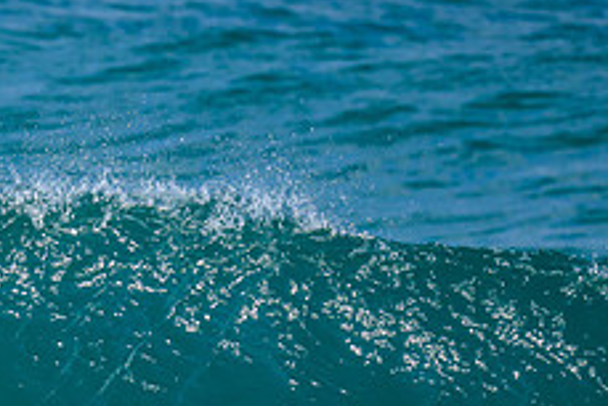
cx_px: -199
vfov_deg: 0.5
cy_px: 280
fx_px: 46996
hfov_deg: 0.7
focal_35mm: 2781
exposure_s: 1/2000
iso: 400
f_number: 6.3
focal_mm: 800
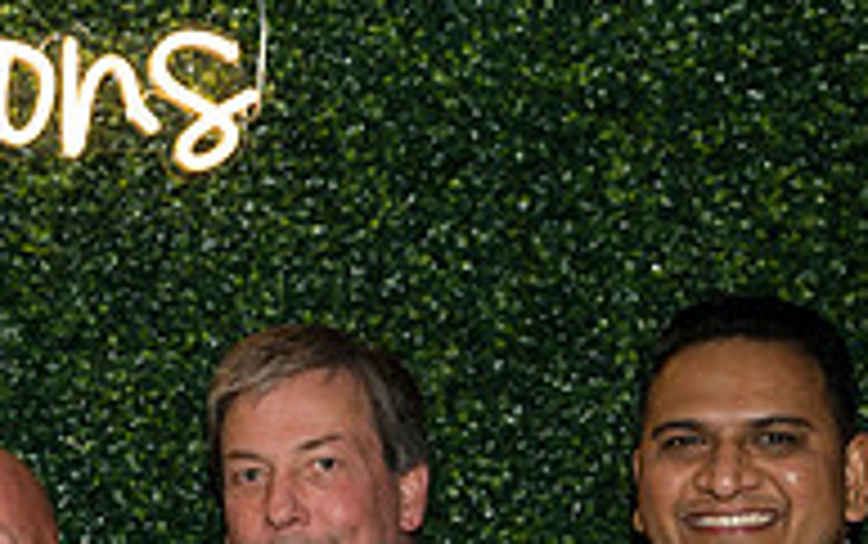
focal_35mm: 147
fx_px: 3480
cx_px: -369
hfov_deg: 13.5
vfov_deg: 8.8
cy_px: 749
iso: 500
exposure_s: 1/160
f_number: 5
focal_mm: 48
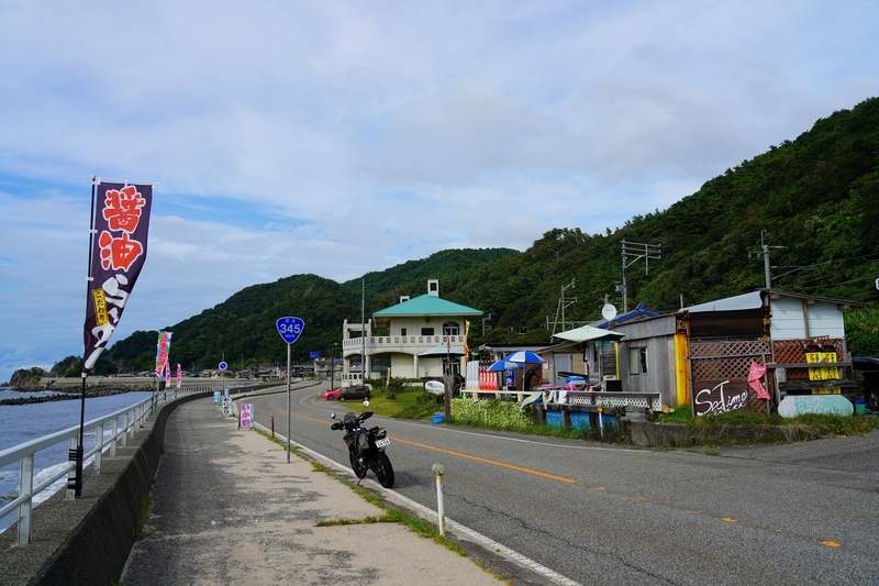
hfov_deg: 63.7
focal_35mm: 29
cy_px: 293
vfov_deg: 44.9
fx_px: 708
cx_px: 440
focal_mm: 29
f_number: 5.6
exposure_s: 1/800
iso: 100
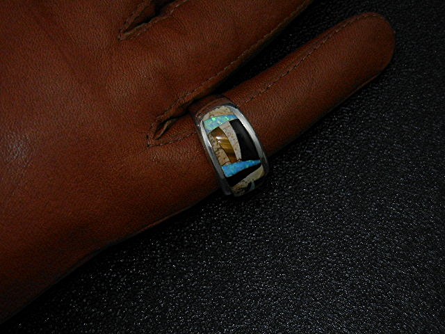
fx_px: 990
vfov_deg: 19.1
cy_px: 167
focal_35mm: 77
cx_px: 222
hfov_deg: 25.3
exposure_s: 1/30
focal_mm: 13.9
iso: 800
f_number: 8.6
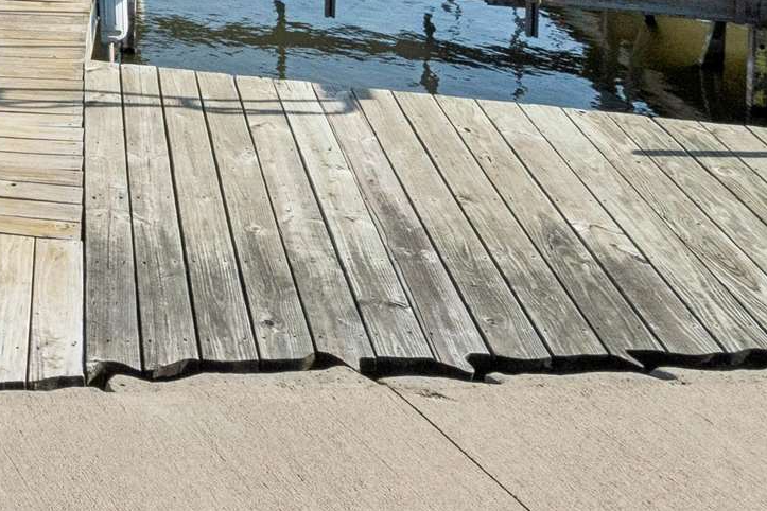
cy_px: -206
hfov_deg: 22.5
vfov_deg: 18.3
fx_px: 1449
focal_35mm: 68
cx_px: -470
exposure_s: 1/640
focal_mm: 16
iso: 800
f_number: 16
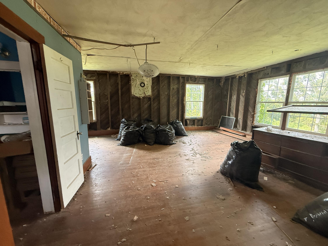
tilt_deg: -8.9
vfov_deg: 85.7
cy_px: 123
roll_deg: -0.7
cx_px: 164
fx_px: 133
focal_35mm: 14
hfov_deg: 102.1
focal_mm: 2.22
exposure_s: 1/99
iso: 320
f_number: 2.2
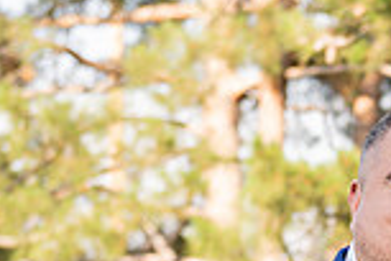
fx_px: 2476
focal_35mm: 228
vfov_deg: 5.9
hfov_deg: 8.8
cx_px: 575
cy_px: 441
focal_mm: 60
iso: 80
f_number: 4
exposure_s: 1/160
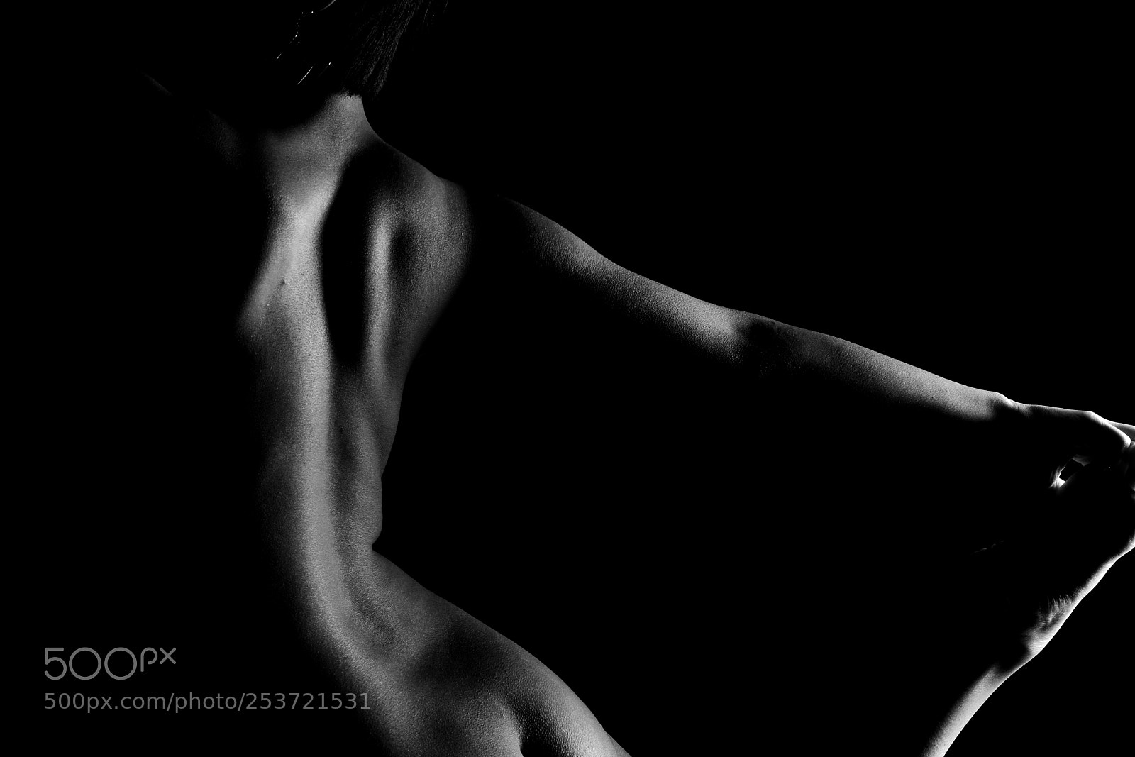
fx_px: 2680
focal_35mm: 85
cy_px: 378
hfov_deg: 23.9
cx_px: 568
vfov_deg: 16.1
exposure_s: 1/125
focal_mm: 85
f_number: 9
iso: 100
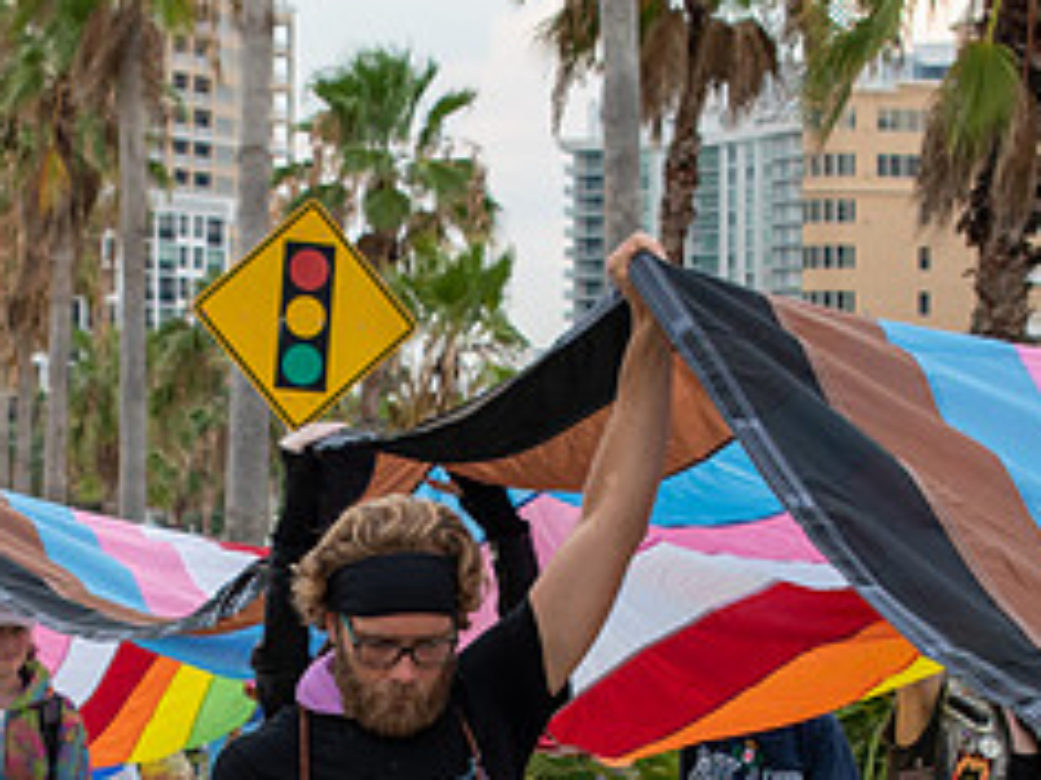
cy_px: 831
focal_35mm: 135
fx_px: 4060
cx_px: 194
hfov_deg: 14.5
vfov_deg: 10.9
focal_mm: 38
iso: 400
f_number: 7.1
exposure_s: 1/200
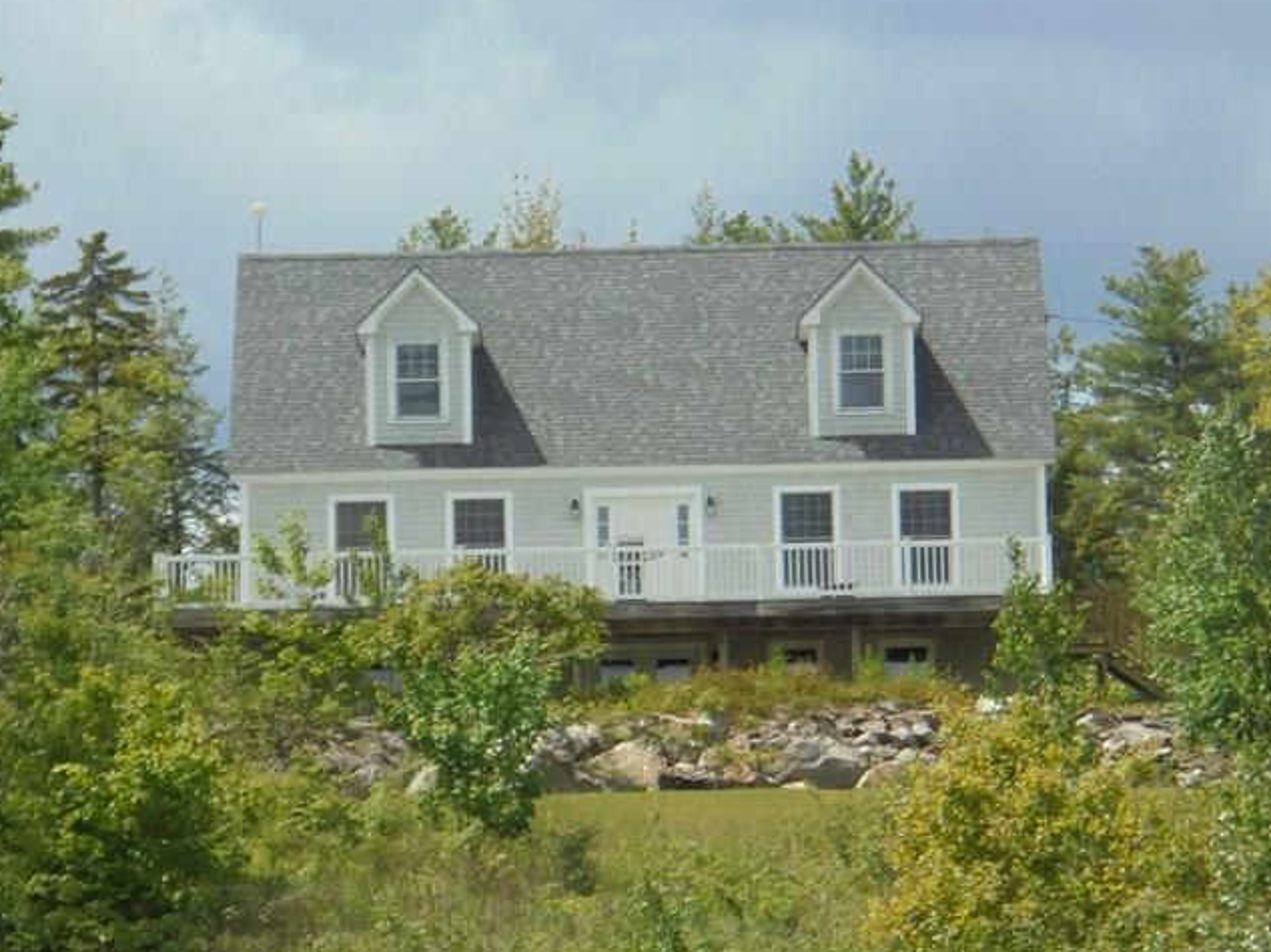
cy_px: 451
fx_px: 9249
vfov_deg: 5.9
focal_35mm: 252
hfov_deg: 7.9
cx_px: 692
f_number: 6.5
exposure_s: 1/400
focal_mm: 27.6
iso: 100
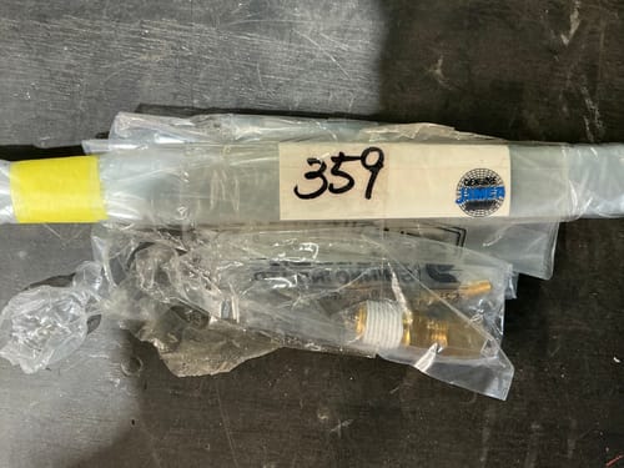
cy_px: 234
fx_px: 505
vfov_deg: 49.7
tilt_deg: -86.8
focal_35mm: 28
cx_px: 312
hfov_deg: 63.4
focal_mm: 3
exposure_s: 1/50
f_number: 1.8
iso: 160
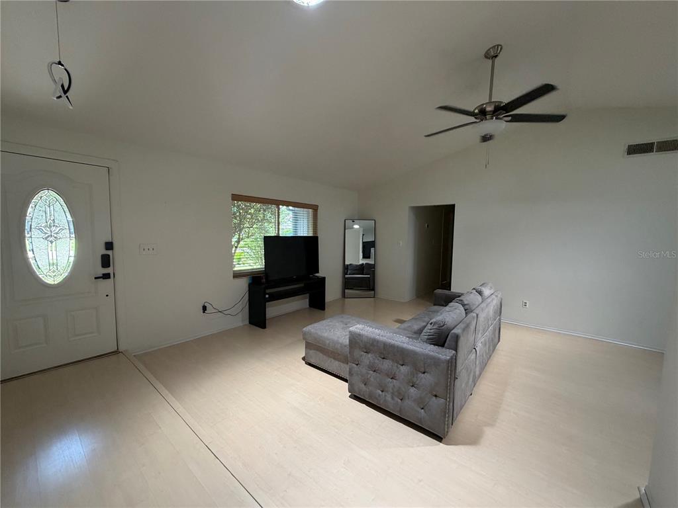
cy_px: 254
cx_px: 339
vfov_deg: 85.7
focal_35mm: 14
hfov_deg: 102.1
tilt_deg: -4.6
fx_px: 274
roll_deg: +0.0
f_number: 2.2
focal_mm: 2.22
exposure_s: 1/109
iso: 320
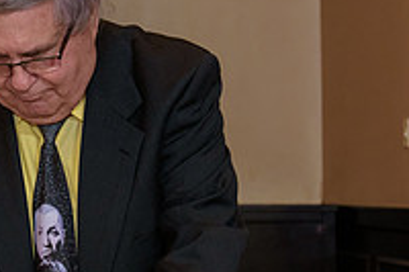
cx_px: 41
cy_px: 136
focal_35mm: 116
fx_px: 1317
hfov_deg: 17.4
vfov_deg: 11.8
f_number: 3.2
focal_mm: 40
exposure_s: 1/125
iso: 1600
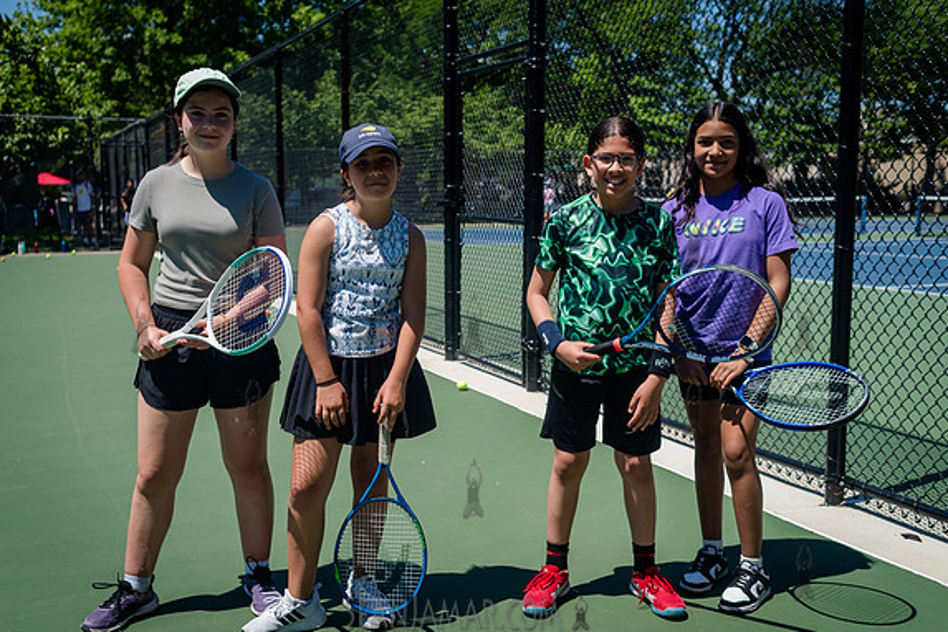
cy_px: 311
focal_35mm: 38
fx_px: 1001
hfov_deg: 50.7
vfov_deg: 35.1
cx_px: 438
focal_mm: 35
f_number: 4
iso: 200
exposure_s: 1/1600
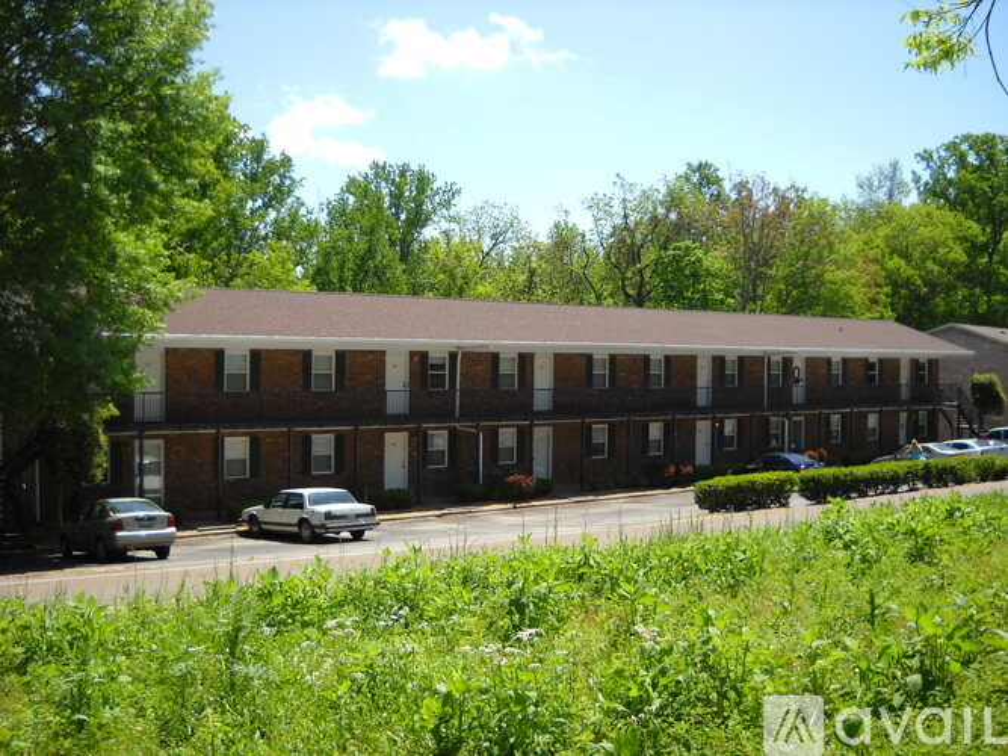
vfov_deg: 35.1
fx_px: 1194
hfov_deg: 45.8
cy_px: 378
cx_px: 504
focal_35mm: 41
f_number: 5.5
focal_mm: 6.72
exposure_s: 1/192
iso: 64
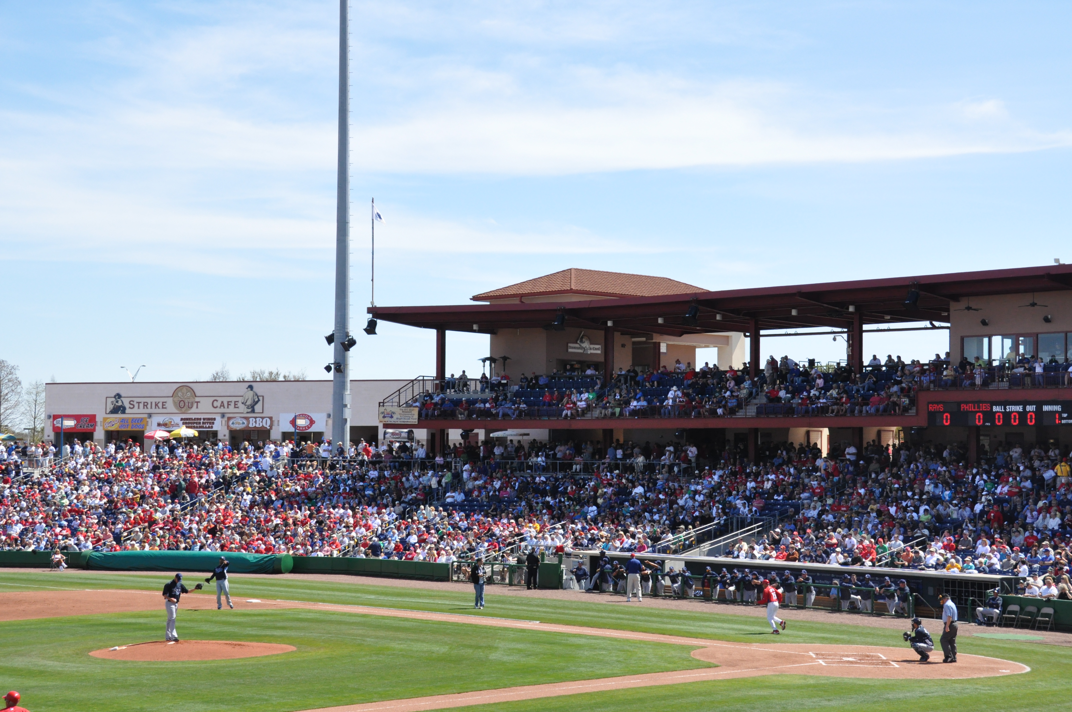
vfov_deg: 20.6
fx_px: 1963
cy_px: 356
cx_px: 536
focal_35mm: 66
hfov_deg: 30.5
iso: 1000
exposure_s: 1/1600
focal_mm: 44
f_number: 9
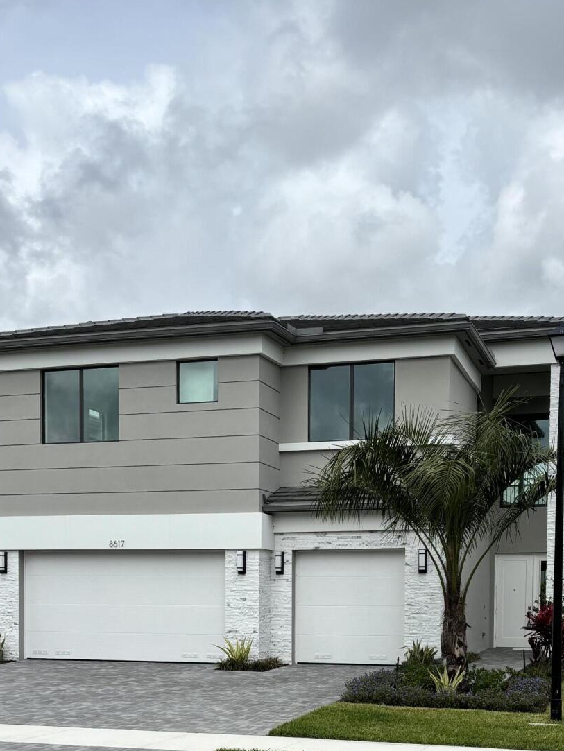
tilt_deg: -1.5
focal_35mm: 48
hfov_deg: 30.3
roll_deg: -2.0
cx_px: 312
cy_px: 643
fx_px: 1042
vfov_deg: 37.6
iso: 50
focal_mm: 5.96
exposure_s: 1/5348
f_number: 1.6
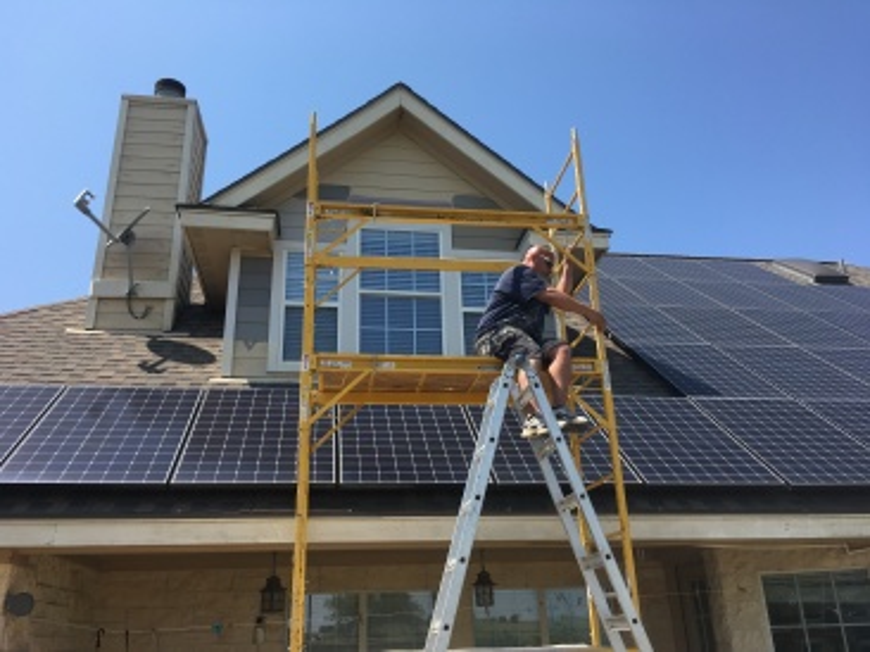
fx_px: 728
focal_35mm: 29
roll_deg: +2.6
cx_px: 435
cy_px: 326
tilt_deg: +22.2
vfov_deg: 48.2
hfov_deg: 61.7
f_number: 2.2
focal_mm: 4.15
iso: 25
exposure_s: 1/1054
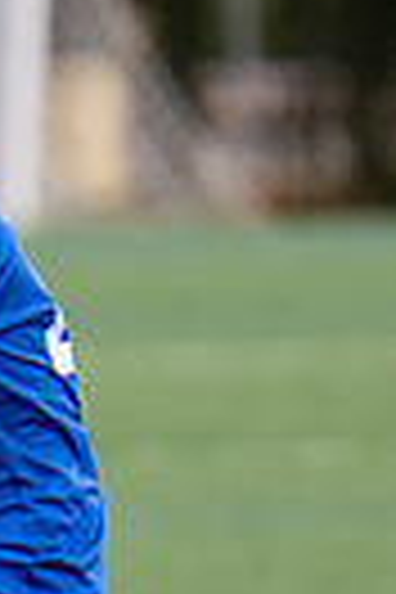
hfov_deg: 0.6
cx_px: -751
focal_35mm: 2432
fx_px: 40125
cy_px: 260
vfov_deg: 0.8
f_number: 5.6
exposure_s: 1/1000
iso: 2000
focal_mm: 400
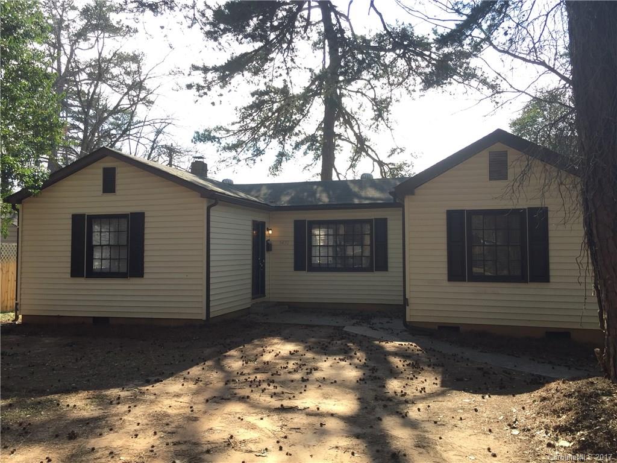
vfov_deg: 48.2
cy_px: 232
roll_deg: -1.5
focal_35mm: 29
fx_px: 517
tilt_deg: +1.9
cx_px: 308
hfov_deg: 61.7
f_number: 2.2
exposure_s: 1/482
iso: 32
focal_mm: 4.15
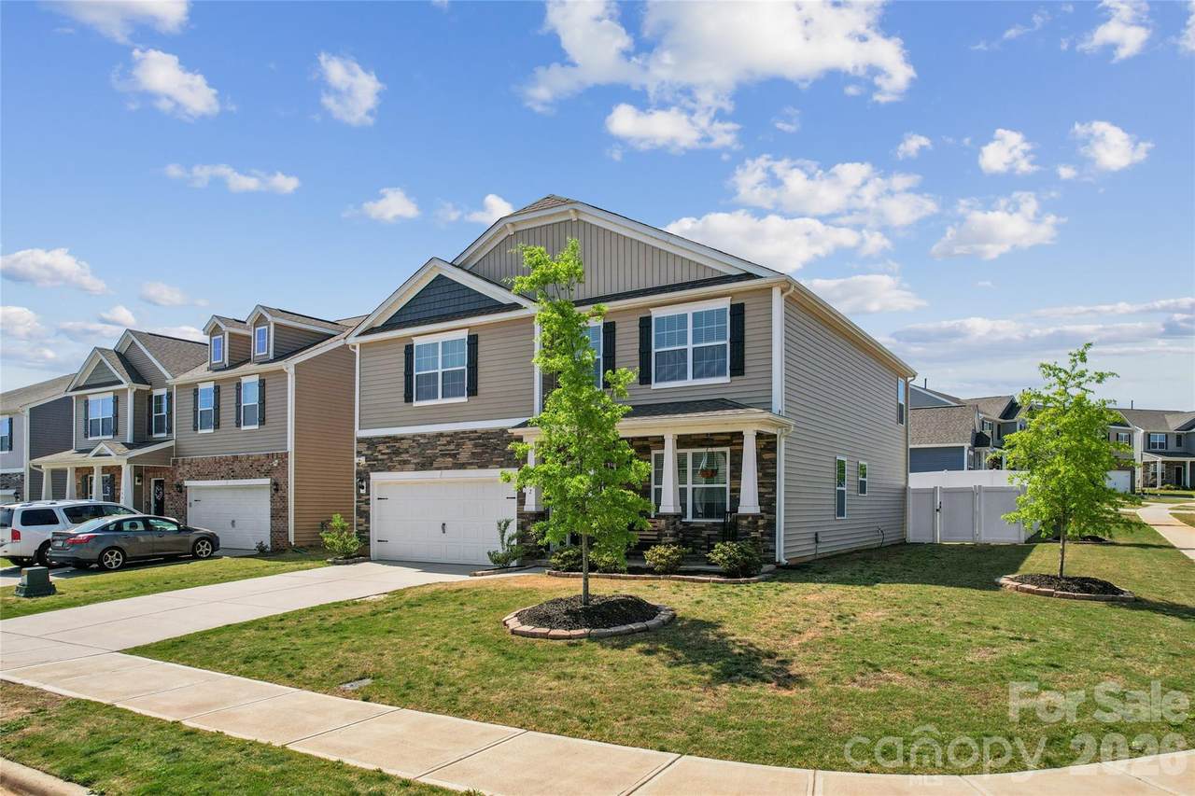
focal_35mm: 22
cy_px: 398
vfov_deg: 57.2
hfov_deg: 78.6
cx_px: 598
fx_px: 730
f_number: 2.8
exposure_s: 1/400
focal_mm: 8.4
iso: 100
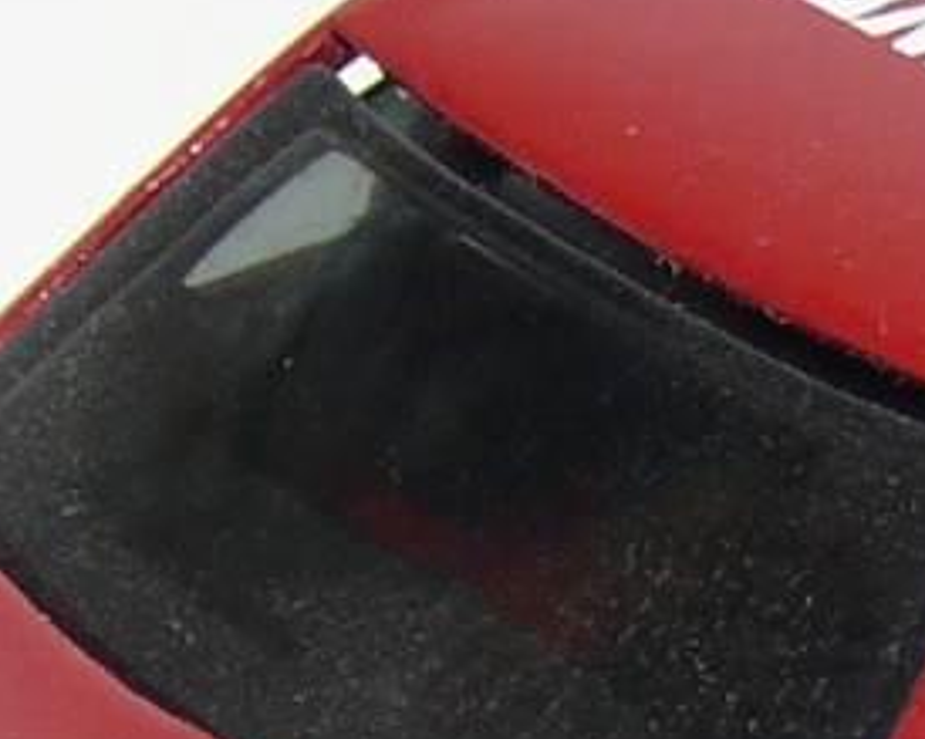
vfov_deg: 3.0
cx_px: 1455
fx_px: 14039
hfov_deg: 3.8
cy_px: 489
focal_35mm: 513
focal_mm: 12.6
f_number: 4
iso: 100
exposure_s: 1/30
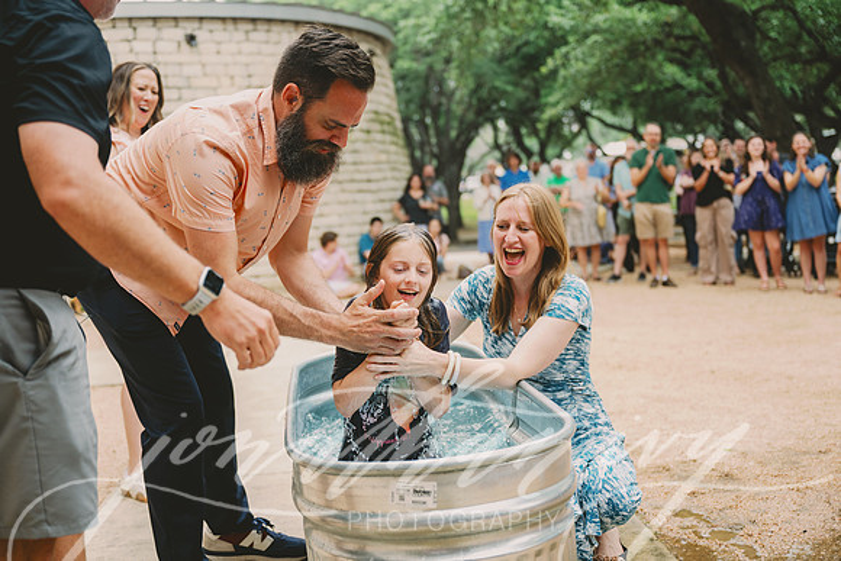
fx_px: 1051
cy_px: 280
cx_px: 420
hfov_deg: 43.6
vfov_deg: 29.9
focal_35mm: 45
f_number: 2.8
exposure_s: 1/640
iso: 250
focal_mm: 45
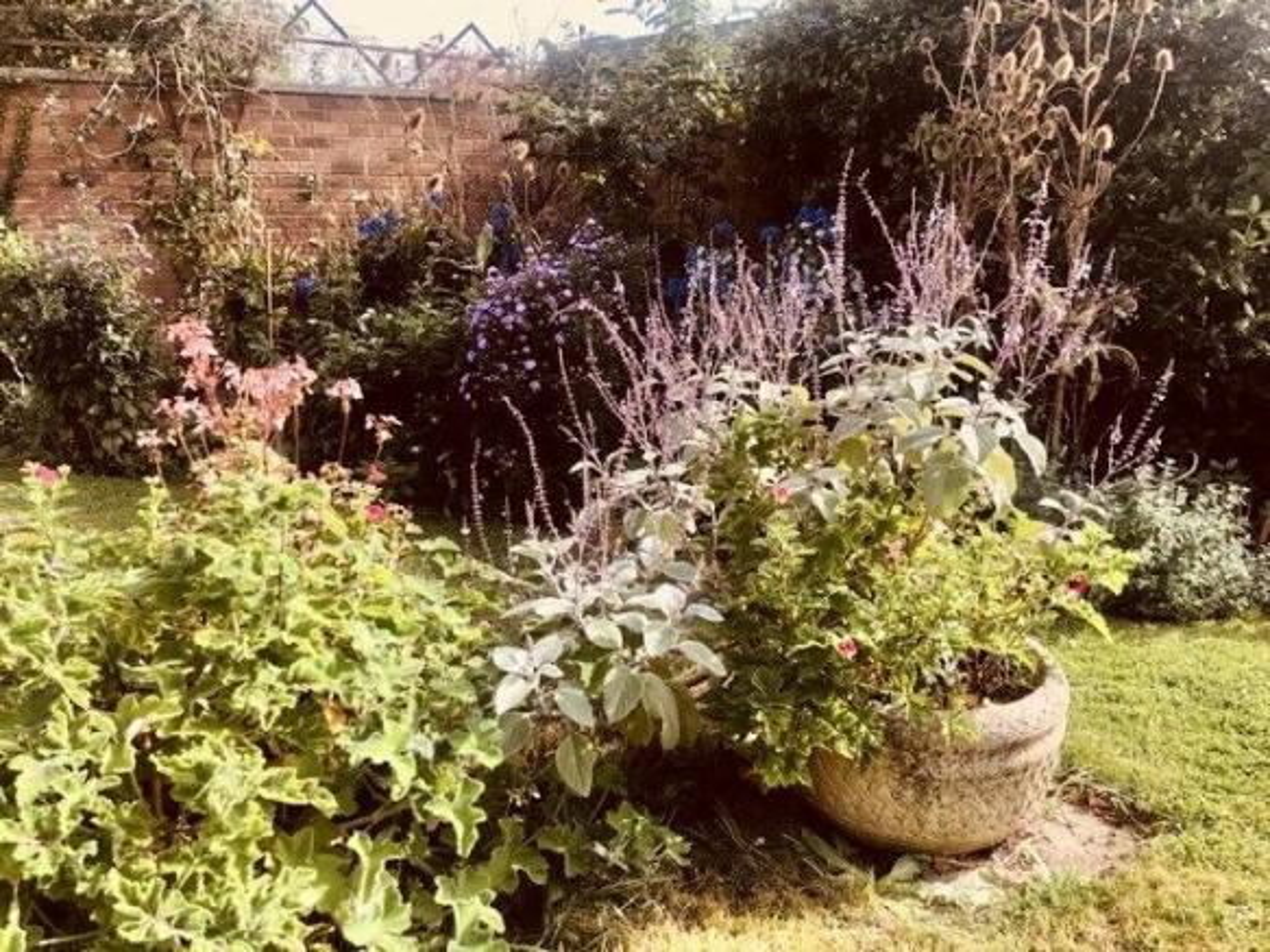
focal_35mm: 28
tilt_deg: -14.1
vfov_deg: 49.7
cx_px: 635
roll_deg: +1.3
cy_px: 476
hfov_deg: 63.5
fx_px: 1027
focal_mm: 4
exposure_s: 1/857
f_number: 1.8
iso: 20
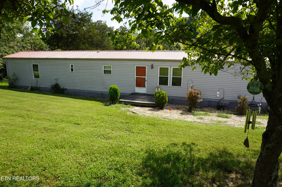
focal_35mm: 24
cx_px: 141
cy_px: 94
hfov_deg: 73.8
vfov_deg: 53.0
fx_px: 188
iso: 100
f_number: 9
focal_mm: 16
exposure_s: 1/125
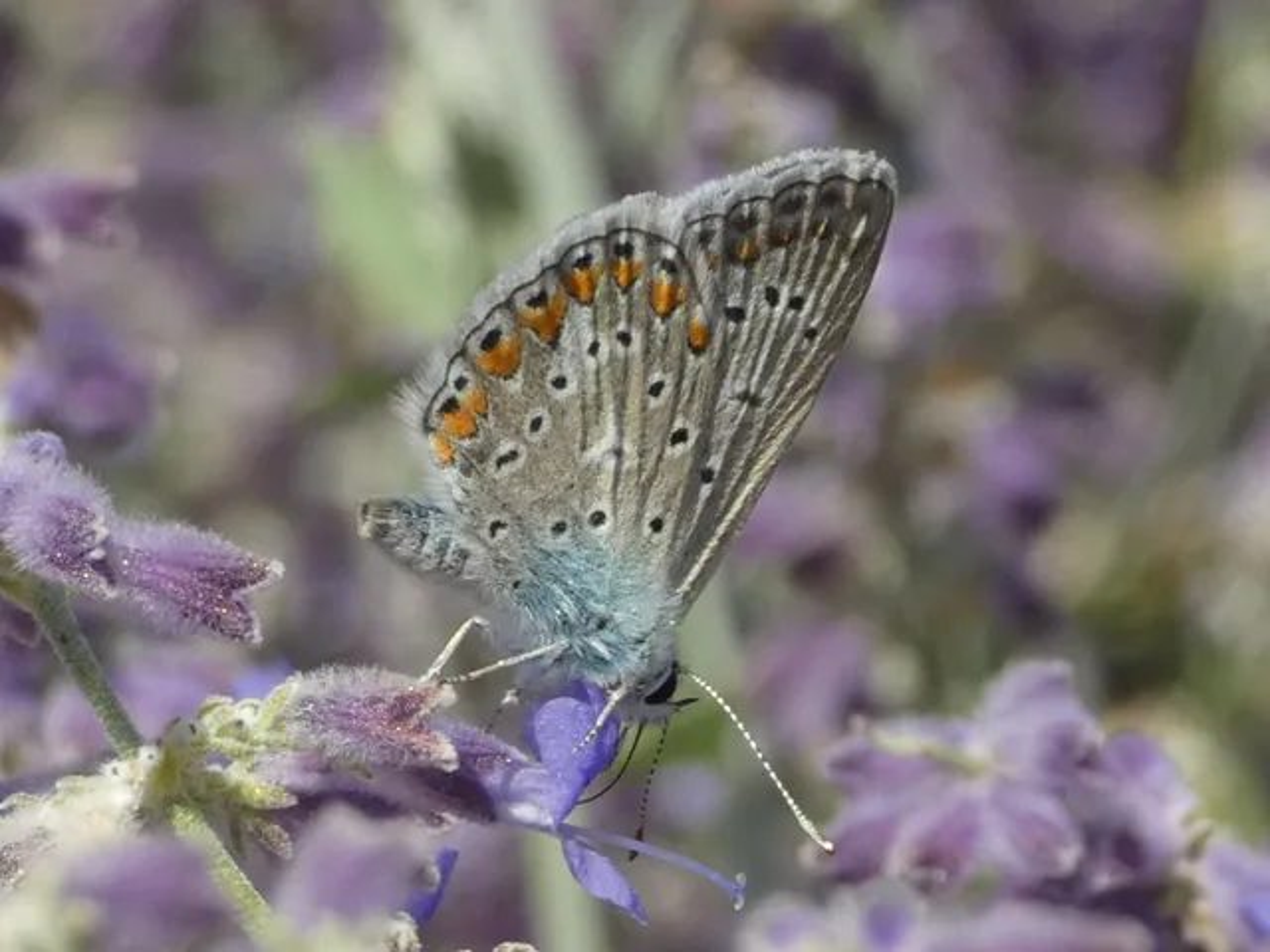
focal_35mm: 150
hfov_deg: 13.2
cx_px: 635
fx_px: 5503
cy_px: 476
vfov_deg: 9.9
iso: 80
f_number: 5.4
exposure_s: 1/160
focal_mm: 26.9
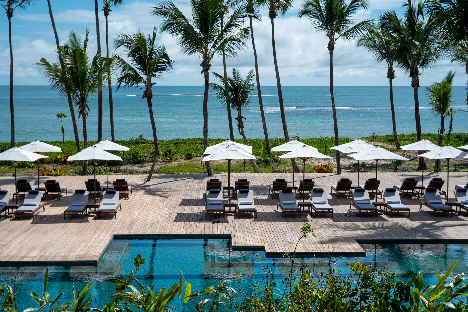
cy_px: 156
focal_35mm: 42
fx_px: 546
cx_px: 234
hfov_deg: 46.4
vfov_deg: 31.9
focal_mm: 28
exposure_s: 1/1800
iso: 200
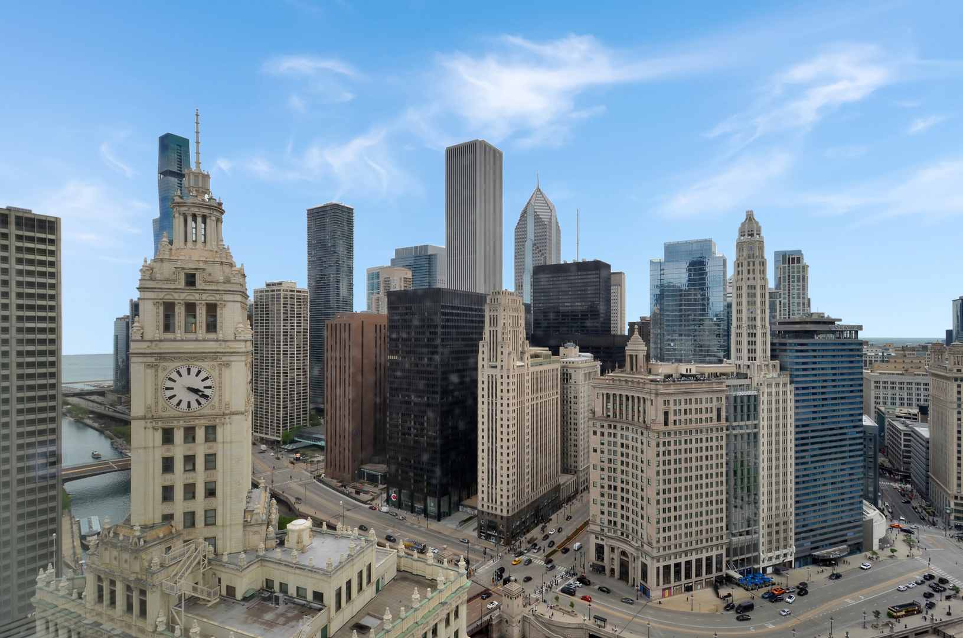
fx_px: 440
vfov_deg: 71.8
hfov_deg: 95.1
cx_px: 482
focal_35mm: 16
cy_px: 319
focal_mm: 11
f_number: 11
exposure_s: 1/60
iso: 100
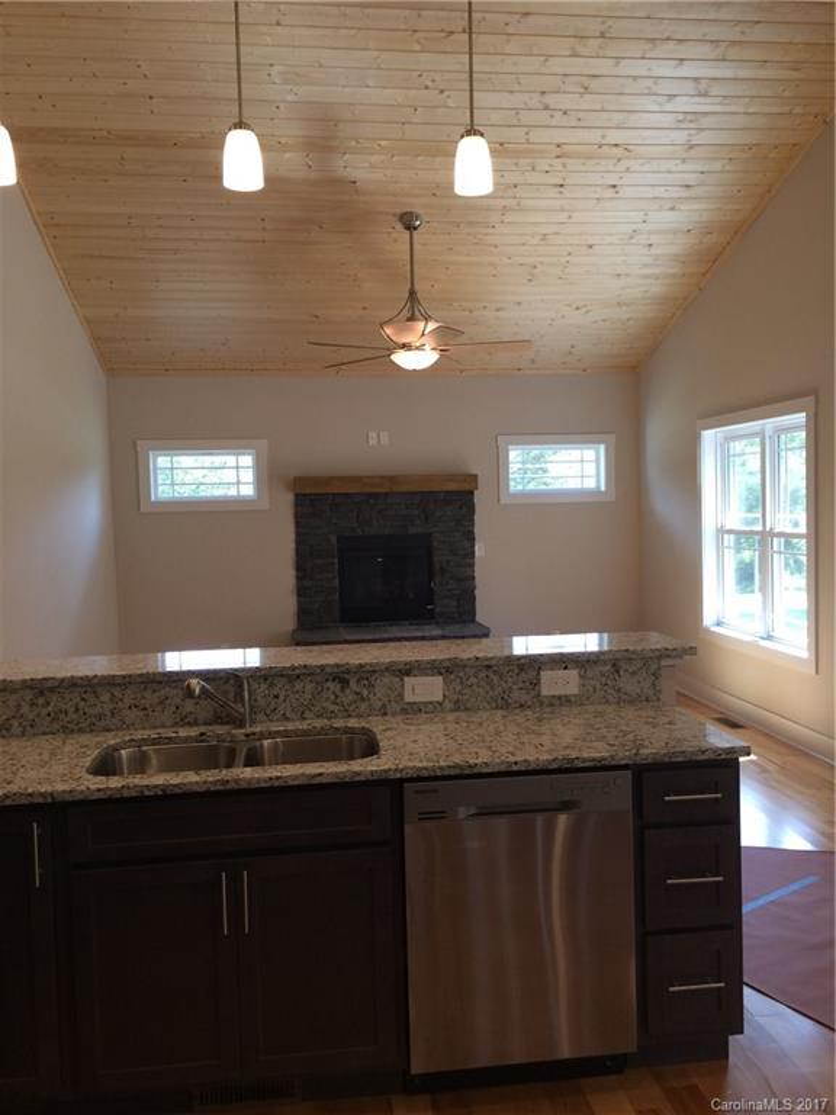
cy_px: 558
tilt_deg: -6.4
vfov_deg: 61.7
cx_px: 418
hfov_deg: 48.2
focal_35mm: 29
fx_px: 934
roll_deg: +1.5
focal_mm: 4.15
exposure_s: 1/40
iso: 40
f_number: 2.2
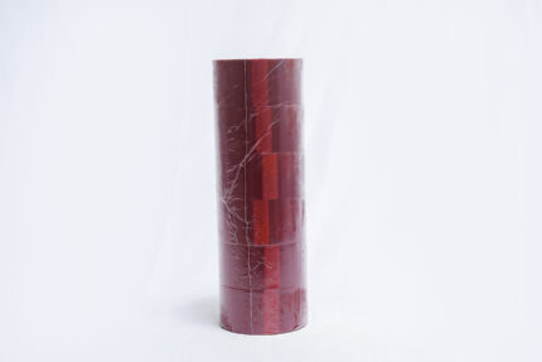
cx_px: 271
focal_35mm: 59
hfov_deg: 33.9
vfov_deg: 23.0
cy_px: 181
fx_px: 889
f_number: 9
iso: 3200
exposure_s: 1/200
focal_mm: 59
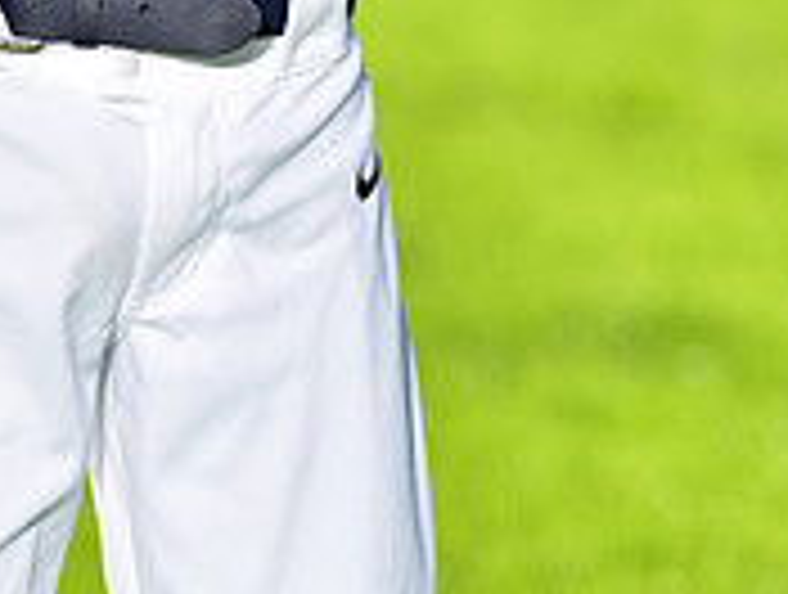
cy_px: -544
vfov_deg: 2.3
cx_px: 65
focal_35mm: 636
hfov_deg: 3.1
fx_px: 14508
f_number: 5.6
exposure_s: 1/250
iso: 80
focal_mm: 200
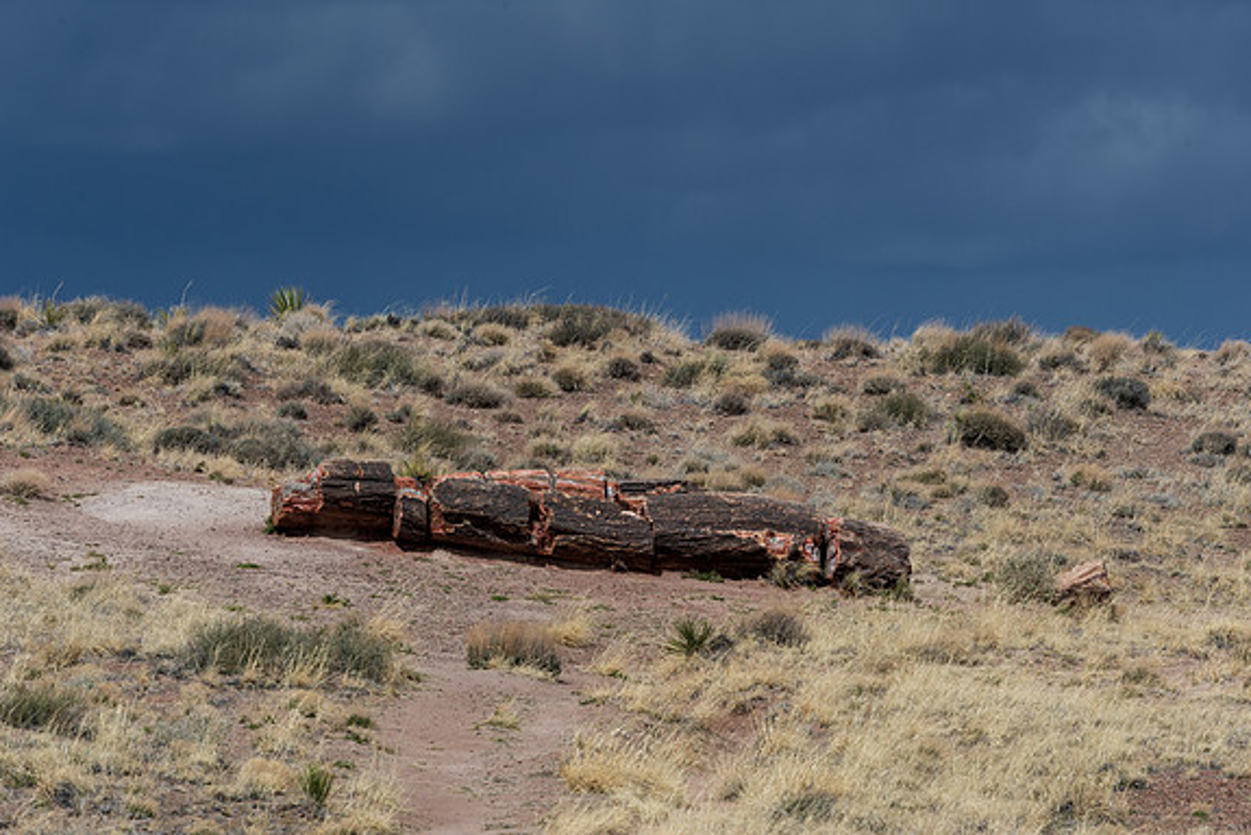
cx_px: 629
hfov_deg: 5.2
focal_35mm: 393
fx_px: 13663
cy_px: 418
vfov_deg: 3.5
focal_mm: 390
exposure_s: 1/1000
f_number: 10
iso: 280
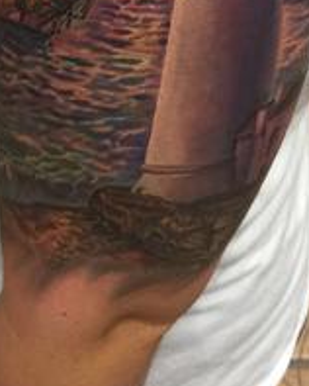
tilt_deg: -35.1
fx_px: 982
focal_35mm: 86
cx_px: 131
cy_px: -125
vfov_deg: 20.2
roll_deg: -2.5
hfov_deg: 17.9
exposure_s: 1/15
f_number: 2.2
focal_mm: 4.15
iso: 100
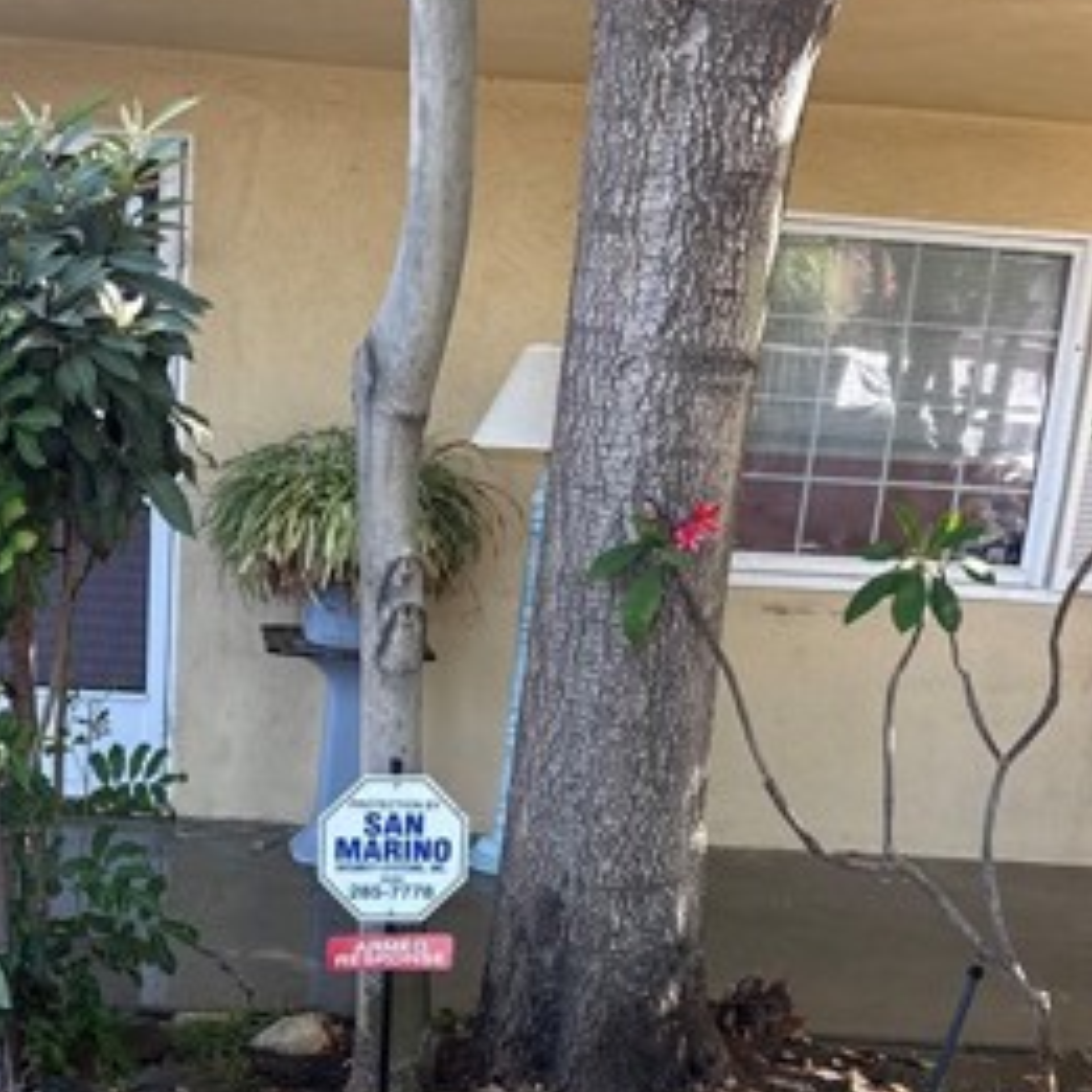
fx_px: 1856
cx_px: 360
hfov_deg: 32.5
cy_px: 874
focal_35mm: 52
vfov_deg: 31.9
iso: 64
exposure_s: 1/189
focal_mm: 6.76
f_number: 1.78
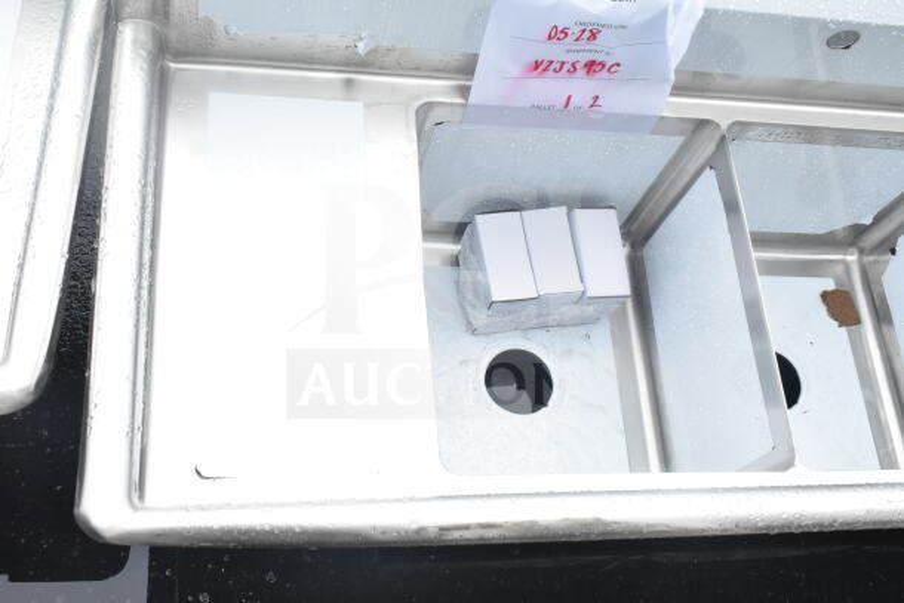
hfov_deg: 49.5
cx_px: 452
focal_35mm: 39
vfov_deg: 34.2
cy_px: 302
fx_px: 980
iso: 1600
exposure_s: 1/400
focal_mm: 26
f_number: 10
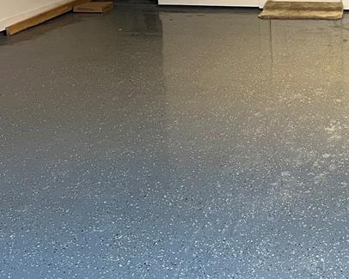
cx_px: 351
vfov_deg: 23.0
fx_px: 661
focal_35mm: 64
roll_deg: +0.2
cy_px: 9
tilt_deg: -11.5
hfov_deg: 27.8
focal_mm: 5.7
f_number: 1.5
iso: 125
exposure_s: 1/60
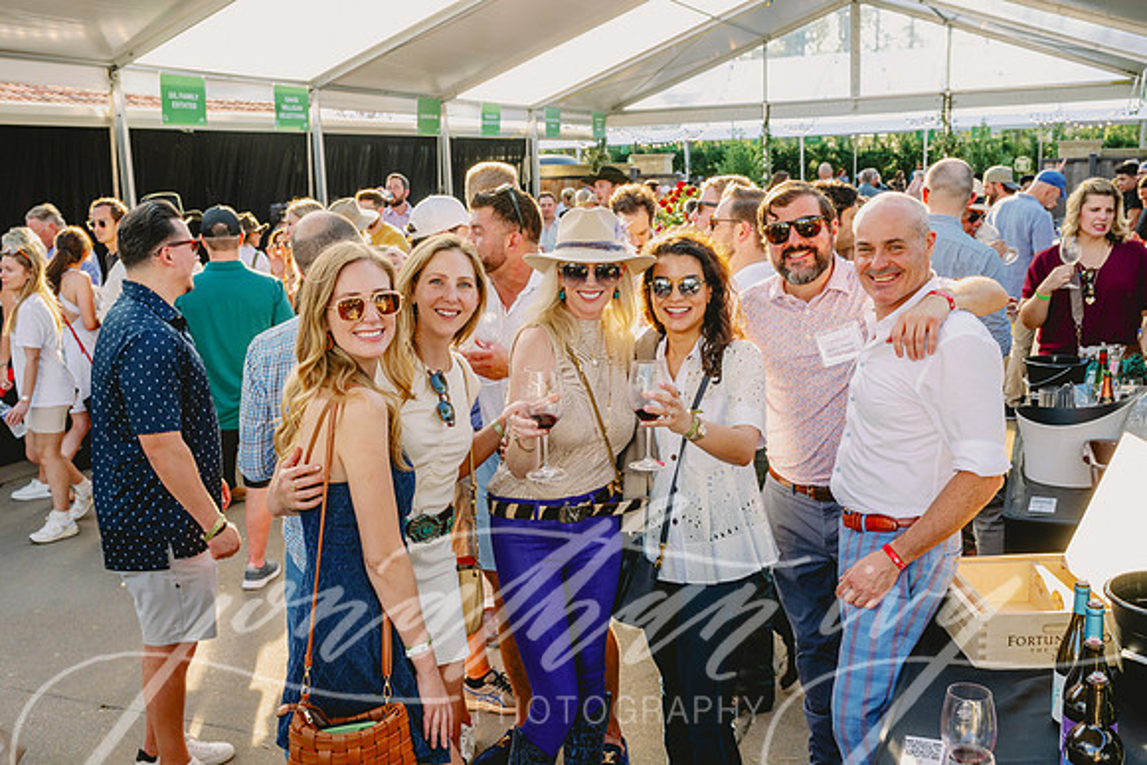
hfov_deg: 53.1
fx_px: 1147
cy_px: 382
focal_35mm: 36
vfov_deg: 36.9
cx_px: 574
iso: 640
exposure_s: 1/160
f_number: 7.1
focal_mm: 36
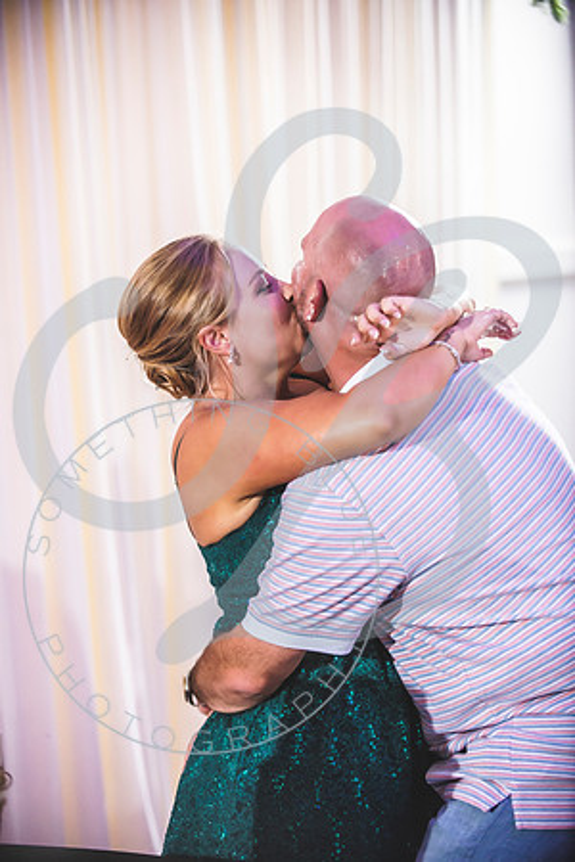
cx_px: 288
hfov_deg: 14.4
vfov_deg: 21.5
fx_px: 2276
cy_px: 431
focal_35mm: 95
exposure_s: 1/200
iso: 1600
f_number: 2.8
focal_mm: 95
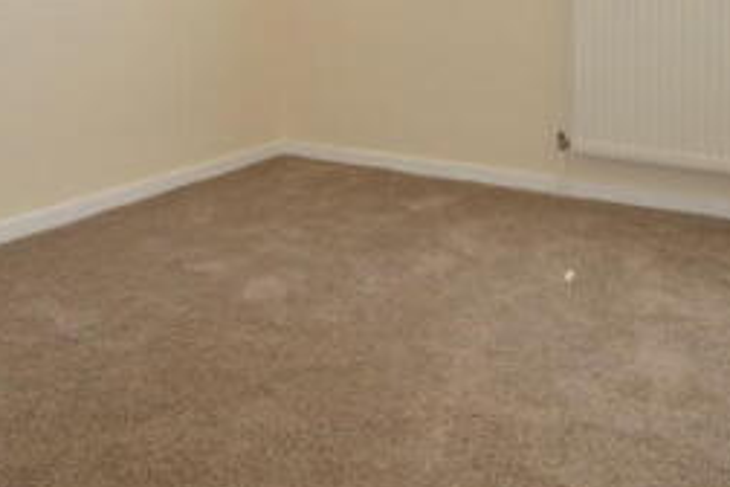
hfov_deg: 49.2
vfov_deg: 30.7
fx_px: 791
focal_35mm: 39
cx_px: 287
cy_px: -43
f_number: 3.5
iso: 400
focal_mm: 10
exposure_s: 1/125
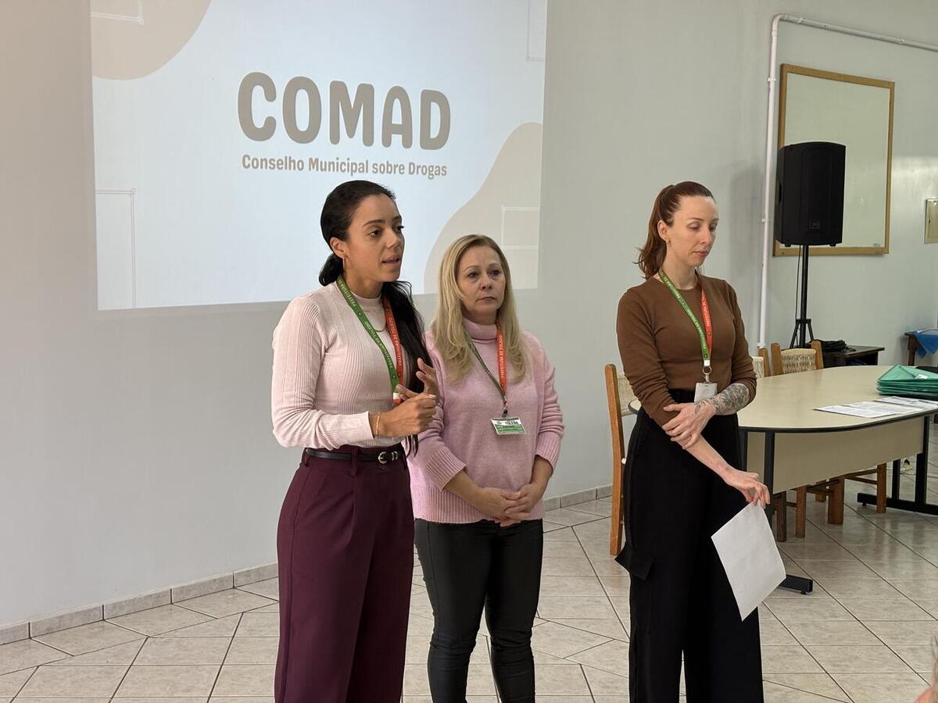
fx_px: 1409
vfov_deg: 28.0
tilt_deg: -6.5
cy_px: 352
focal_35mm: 52
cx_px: 469
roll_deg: +0.3
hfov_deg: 36.8
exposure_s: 1/60
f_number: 1.6
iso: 125
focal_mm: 5.96
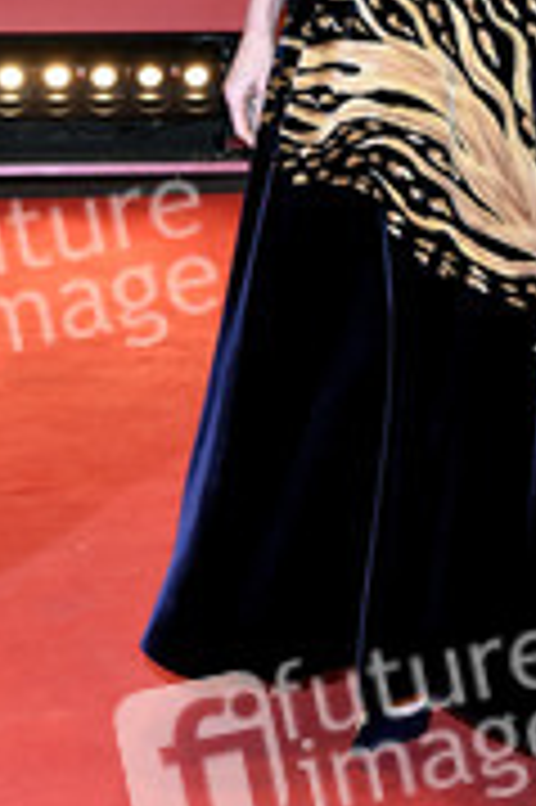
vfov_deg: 17.7
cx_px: 477
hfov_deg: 11.9
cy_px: 63
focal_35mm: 114
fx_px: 2551
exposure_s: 1/250
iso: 1600
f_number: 6.3
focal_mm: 34
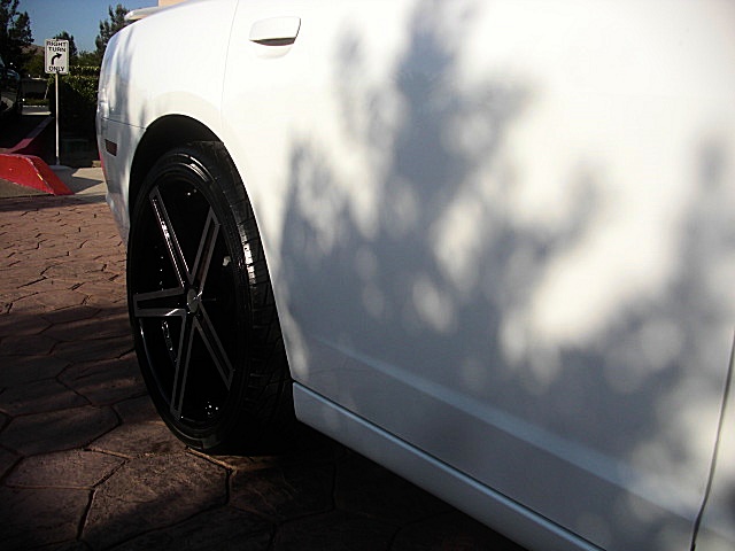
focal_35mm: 36
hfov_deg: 51.4
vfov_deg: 39.7
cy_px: 276
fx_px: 764
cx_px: 368
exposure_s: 1/1000
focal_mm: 6.3
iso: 50
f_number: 2.8
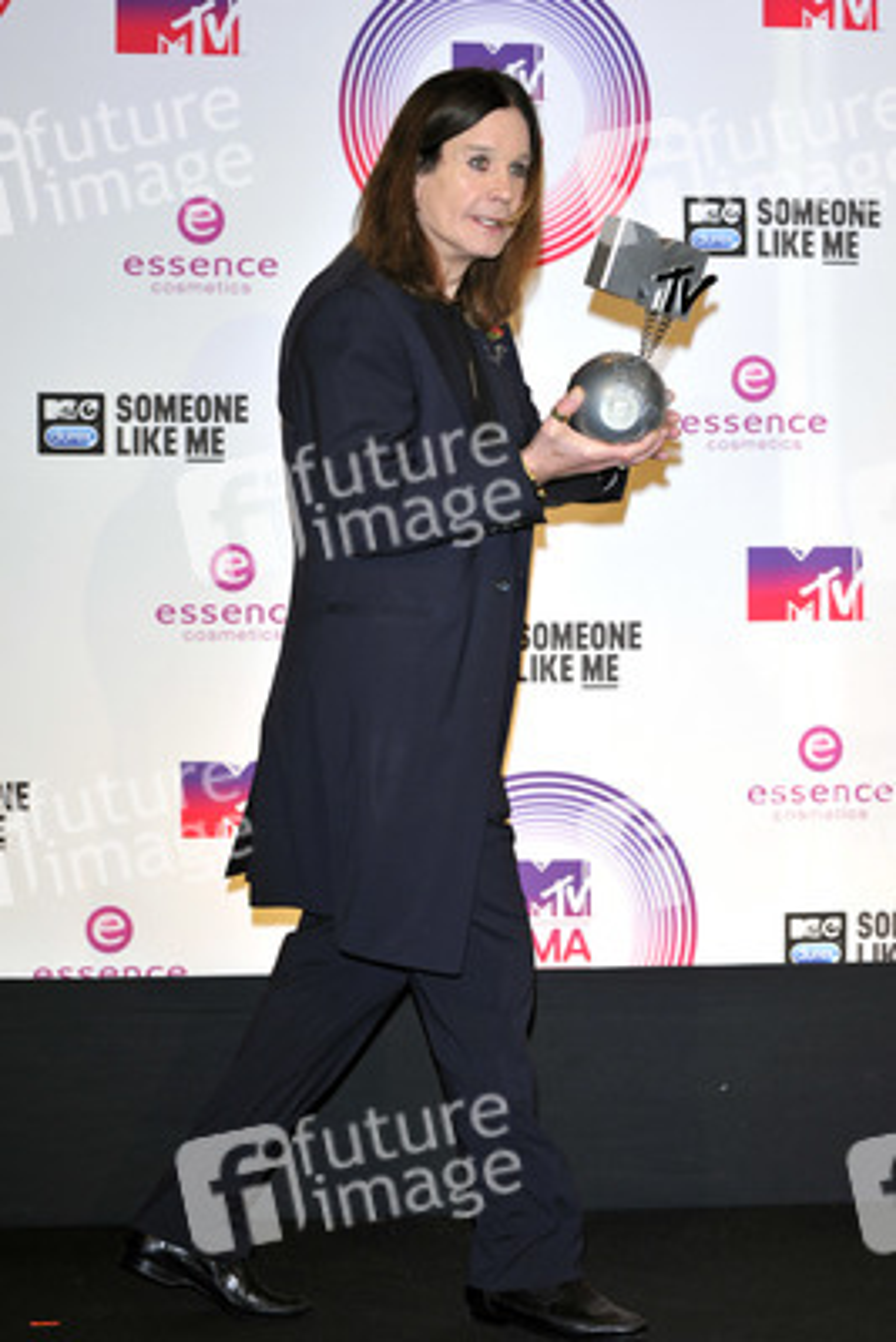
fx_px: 2984
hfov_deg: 17.1
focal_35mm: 80
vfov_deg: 25.4
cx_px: 448
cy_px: 671
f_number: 7.1
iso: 800
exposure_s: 1/250
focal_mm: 80
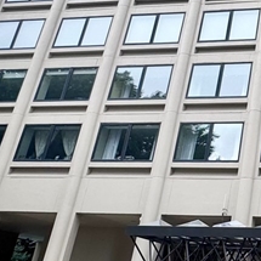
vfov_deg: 28.7
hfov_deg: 24.8
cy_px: 74
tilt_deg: +27.5
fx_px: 503
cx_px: 350
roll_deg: -1.8
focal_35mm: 59
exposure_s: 1/347
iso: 40
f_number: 2.2
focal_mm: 2.22
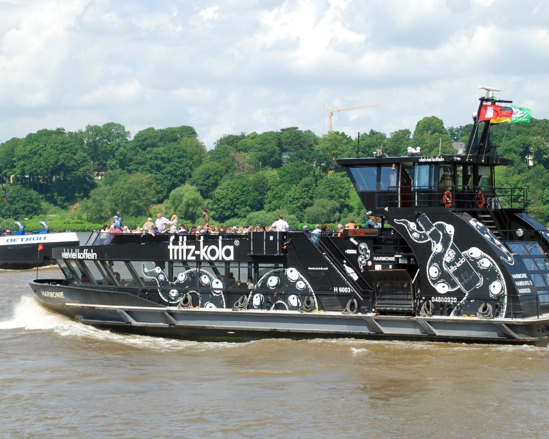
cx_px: 312
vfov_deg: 17.5
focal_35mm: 88
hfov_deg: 21.7
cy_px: 220
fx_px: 1430
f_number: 10
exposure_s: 1/250
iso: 200
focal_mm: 52
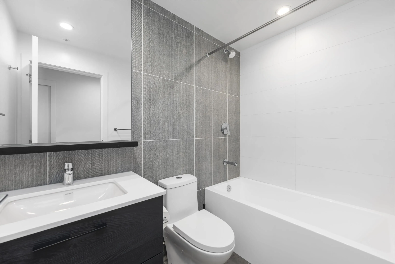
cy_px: 132
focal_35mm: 14
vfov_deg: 81.2
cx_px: 198
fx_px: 154
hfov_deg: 104.2
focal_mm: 14
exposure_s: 1/3
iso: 200
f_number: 8
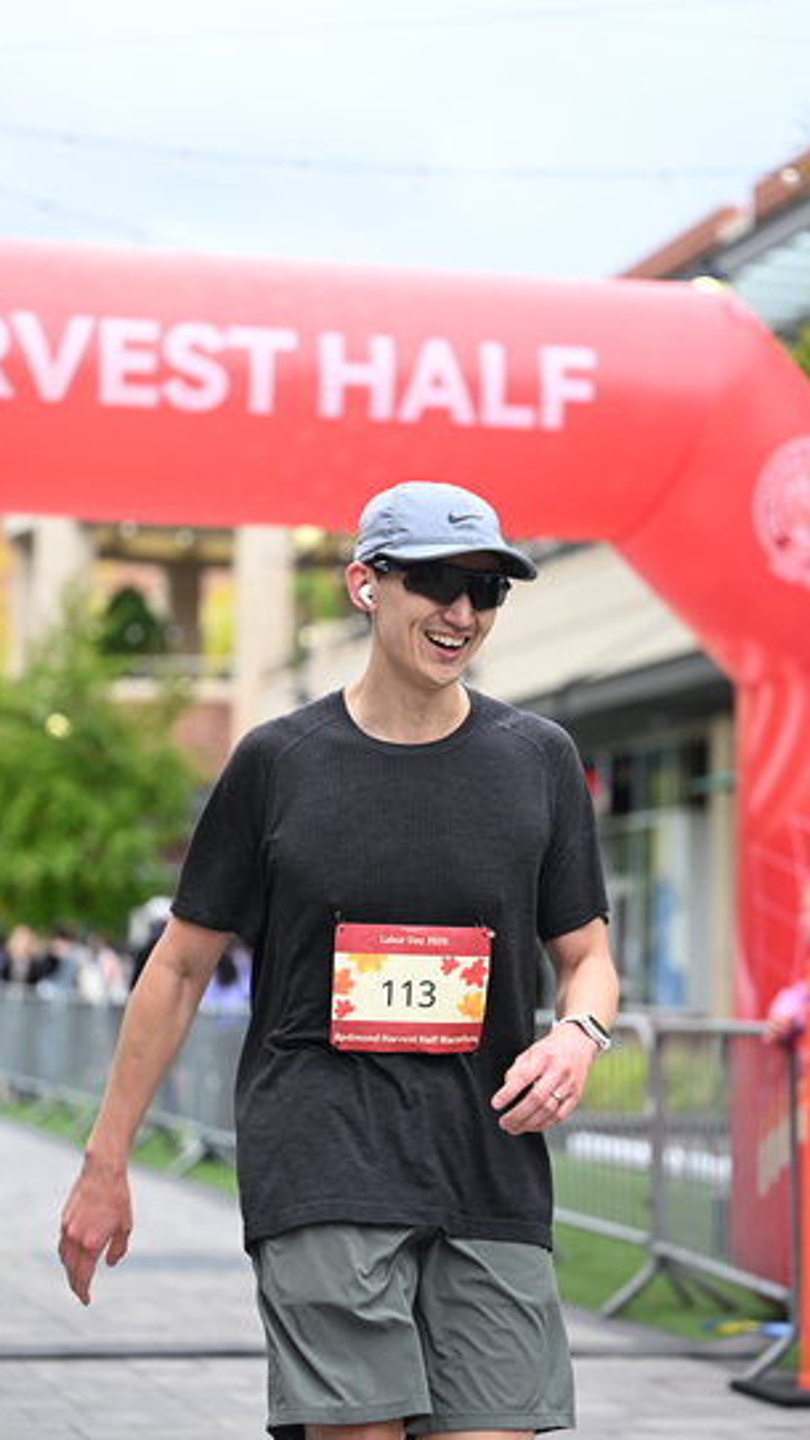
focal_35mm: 83
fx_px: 3168
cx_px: 429
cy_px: 723
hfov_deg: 14.6
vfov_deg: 25.6
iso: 640
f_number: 2.8
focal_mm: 78
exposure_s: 1/1600
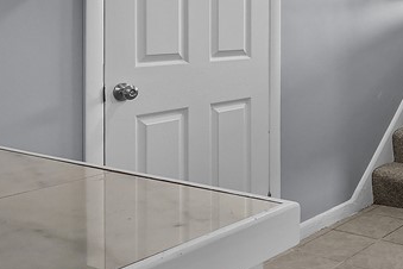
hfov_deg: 34.2
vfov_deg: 26.8
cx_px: 466
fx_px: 537
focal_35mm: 48
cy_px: 12
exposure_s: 1/4
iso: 400
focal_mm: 10
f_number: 6.3
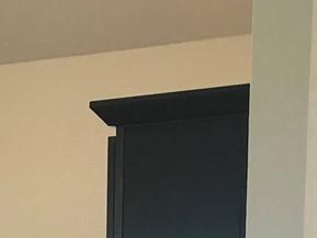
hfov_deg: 11.7
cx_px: -263
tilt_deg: -9.3
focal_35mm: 155
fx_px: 1420
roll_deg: +2.0
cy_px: 601
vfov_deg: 8.6
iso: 32
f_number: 1.8
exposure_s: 1/20
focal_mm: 3.99
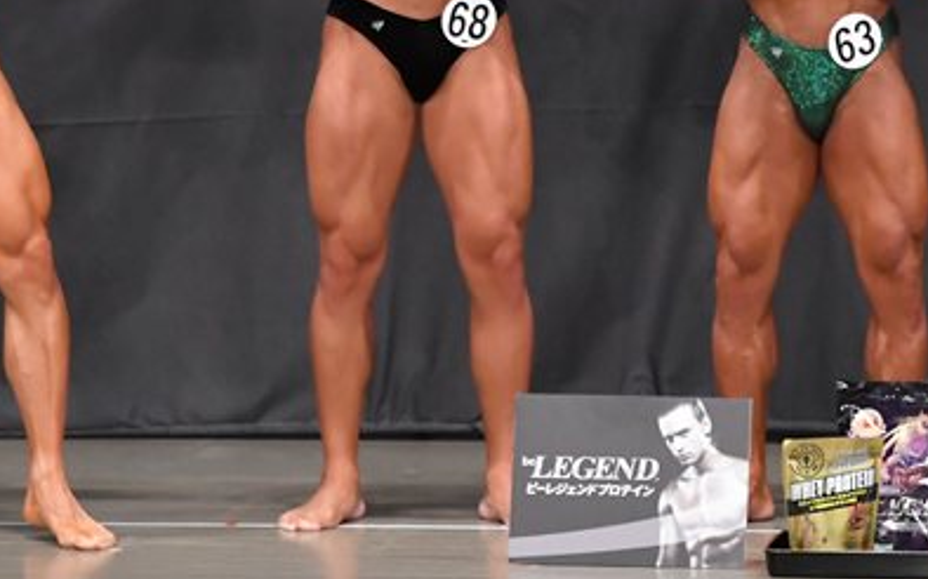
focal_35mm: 405
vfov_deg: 3.2
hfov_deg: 5.2
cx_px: 630
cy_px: 19
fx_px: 10240
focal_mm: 135
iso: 6400
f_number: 5.6
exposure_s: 1/400
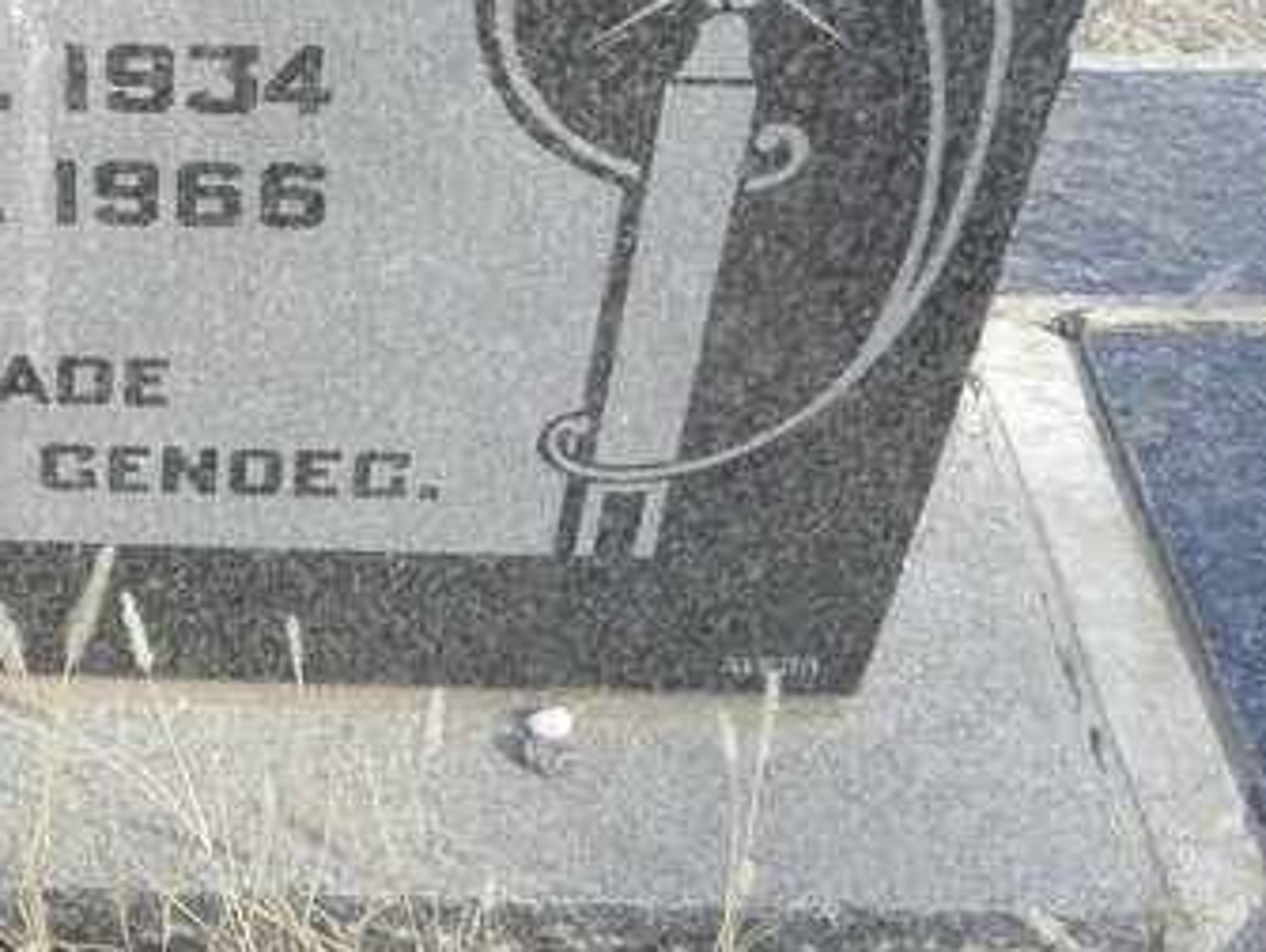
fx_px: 2270
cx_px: -189
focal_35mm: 62
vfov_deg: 22.5
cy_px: -57
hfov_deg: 27.9
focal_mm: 4.6
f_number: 6.3
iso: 200
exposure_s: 1/125
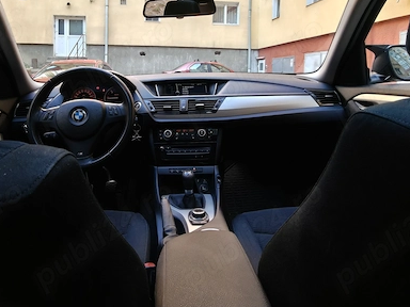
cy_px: 84
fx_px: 296
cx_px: 178
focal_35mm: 25
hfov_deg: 69.1
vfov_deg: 52.9
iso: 100
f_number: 2
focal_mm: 2.31
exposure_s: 1/100
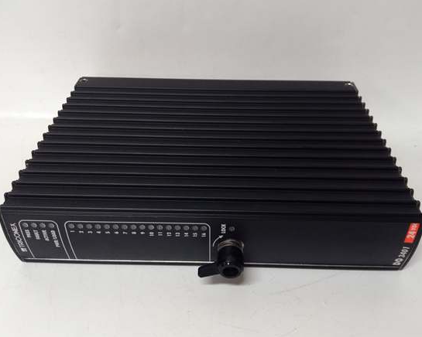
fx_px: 362
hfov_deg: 60.4
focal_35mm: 29
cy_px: 173
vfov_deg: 50.0
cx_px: 216
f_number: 2
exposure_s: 1/33
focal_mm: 3.79
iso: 285
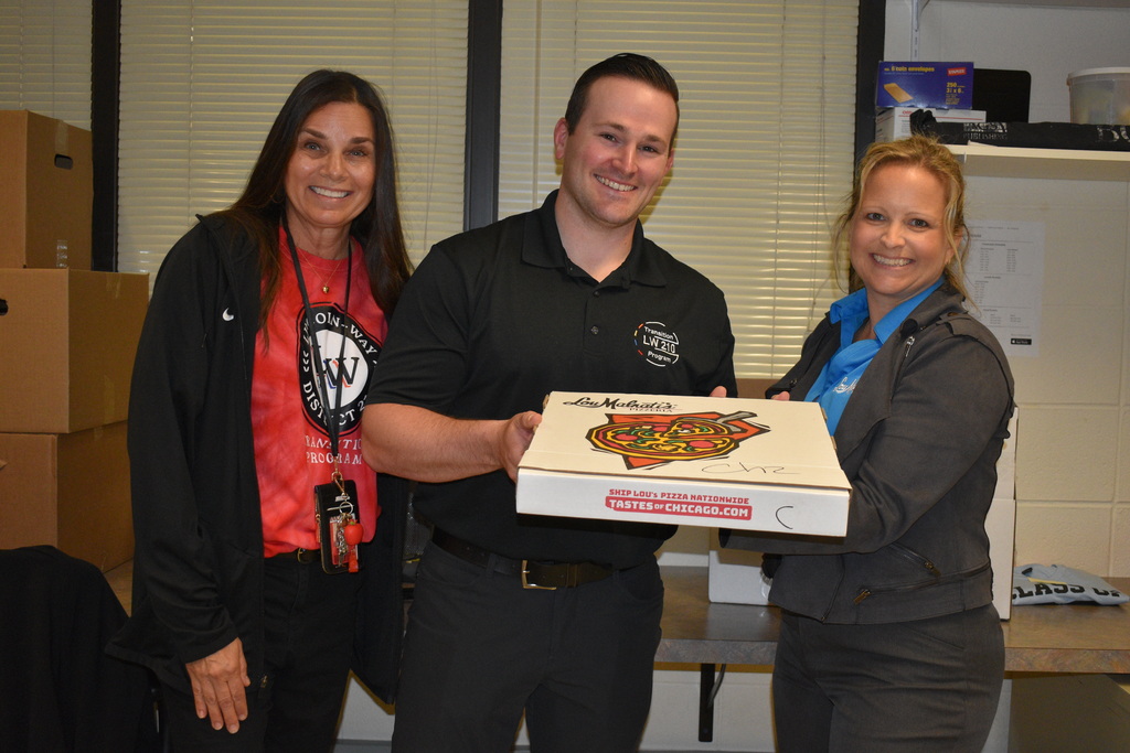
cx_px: 565
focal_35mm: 40
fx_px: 1271
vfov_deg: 33.0
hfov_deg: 47.9
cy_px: 376
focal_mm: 27
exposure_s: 1/125
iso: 1600
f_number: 4
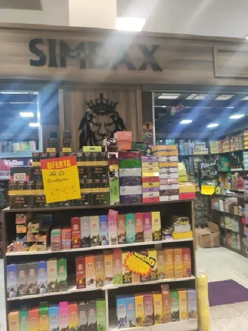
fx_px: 248
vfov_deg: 67.3
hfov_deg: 53.1
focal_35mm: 26
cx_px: 124
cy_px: 166
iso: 379
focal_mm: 4.77
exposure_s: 1/30
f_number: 1.75
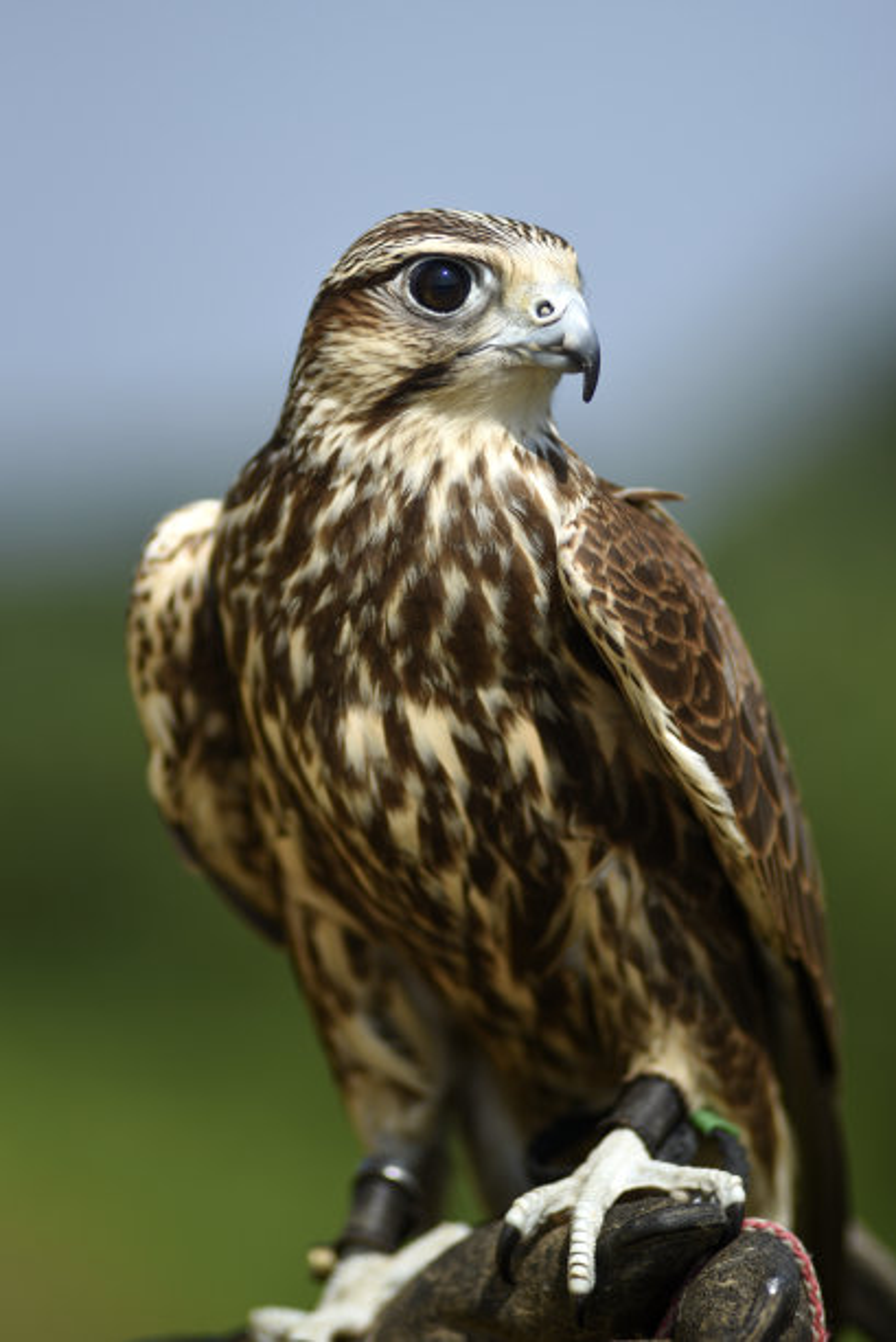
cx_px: 448
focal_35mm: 180
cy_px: 671
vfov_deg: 11.4
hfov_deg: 7.6
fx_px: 6708
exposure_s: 1/1000
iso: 50
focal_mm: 180
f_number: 2.8
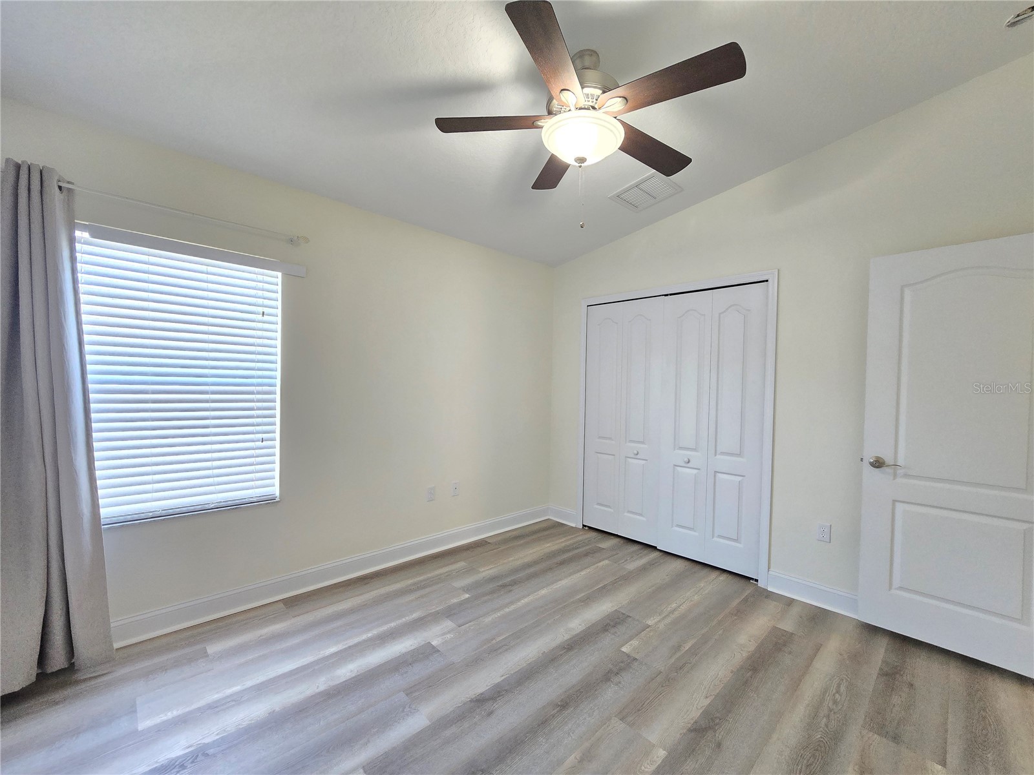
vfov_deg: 89.9
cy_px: 388
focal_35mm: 13
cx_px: 517
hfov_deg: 106.2
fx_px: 388
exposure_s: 1/60
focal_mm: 2.2
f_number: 2.2
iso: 320
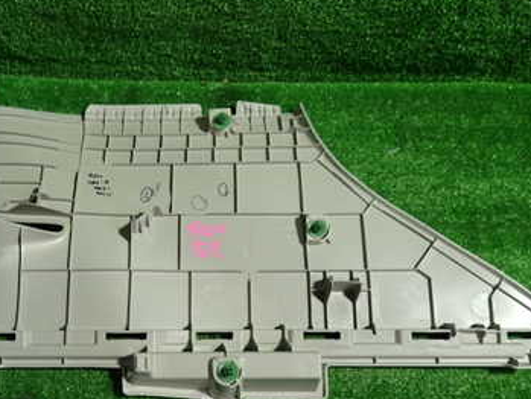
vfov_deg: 33.5
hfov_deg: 43.4
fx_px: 660
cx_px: 195
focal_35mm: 43
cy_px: 235
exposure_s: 1/50
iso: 200
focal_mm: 4.5
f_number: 2
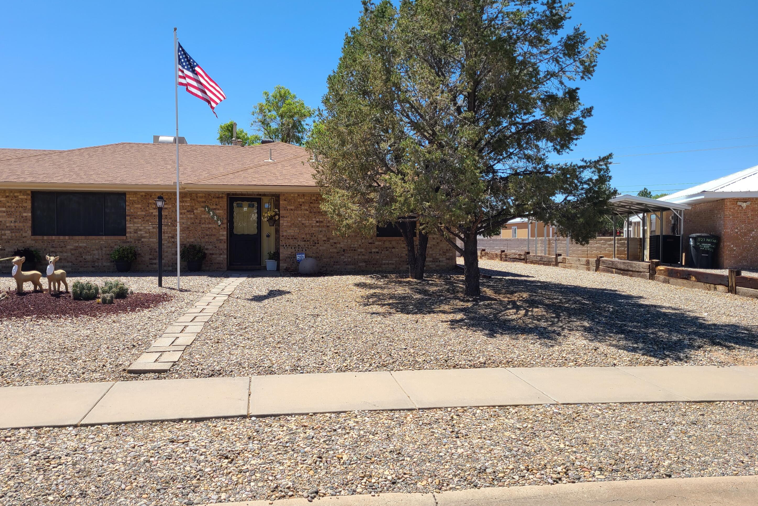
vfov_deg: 46.4
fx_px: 590
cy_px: 242
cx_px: 372
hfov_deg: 65.5
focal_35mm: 28
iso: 40
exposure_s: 1/1775
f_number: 1.8
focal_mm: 5.4
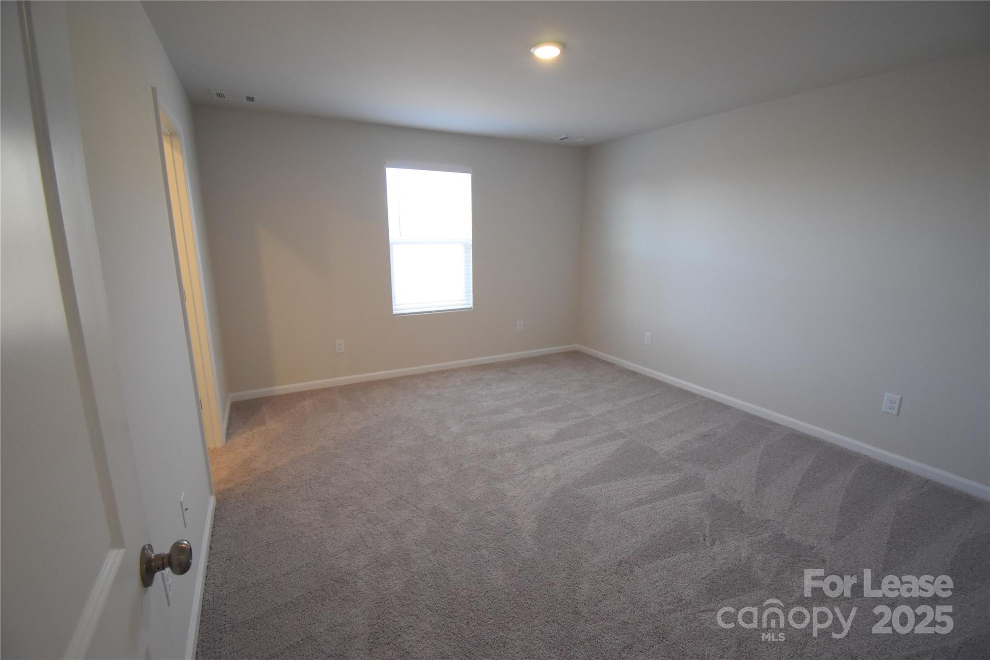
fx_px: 412
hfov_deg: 100.4
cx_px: 495
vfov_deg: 77.3
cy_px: 330
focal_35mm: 15
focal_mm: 10
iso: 2000
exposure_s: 1/125
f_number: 4.5
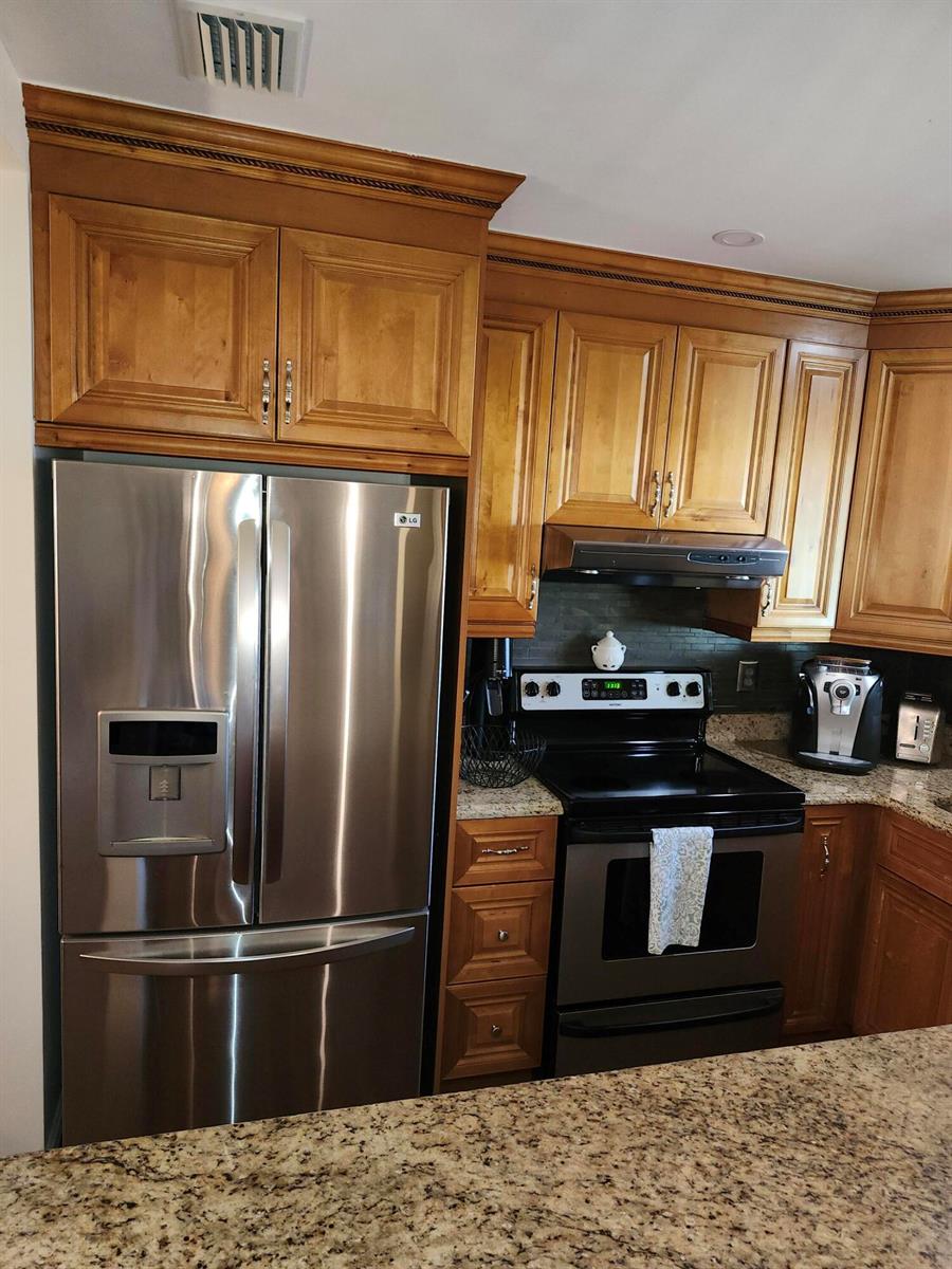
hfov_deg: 58.9
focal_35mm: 23
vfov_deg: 73.9
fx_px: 843
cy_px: 634
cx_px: 476
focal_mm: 5.54
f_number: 1.8
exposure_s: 1/24
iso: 160
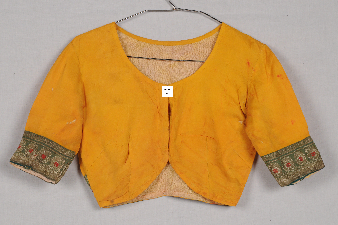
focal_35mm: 120
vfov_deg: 11.4
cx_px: 169
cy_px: 112
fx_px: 1125
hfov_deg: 17.1
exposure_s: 1/6
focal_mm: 80
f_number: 16
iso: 400
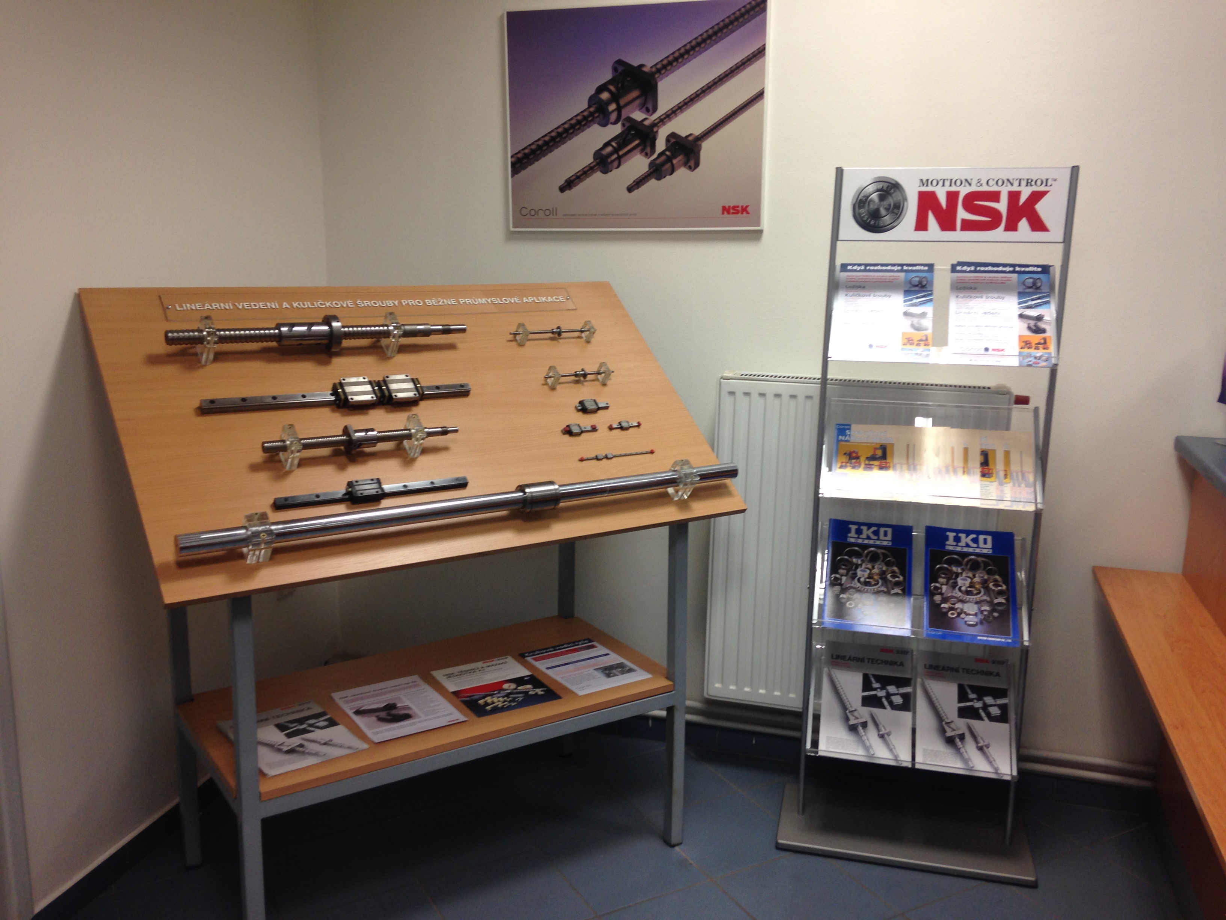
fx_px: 1169
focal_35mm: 33
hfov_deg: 55.4
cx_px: 613
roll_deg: +0.1
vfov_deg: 42.9
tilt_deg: -13.1
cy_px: 460
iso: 50
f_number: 2.4
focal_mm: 4.12
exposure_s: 1/20
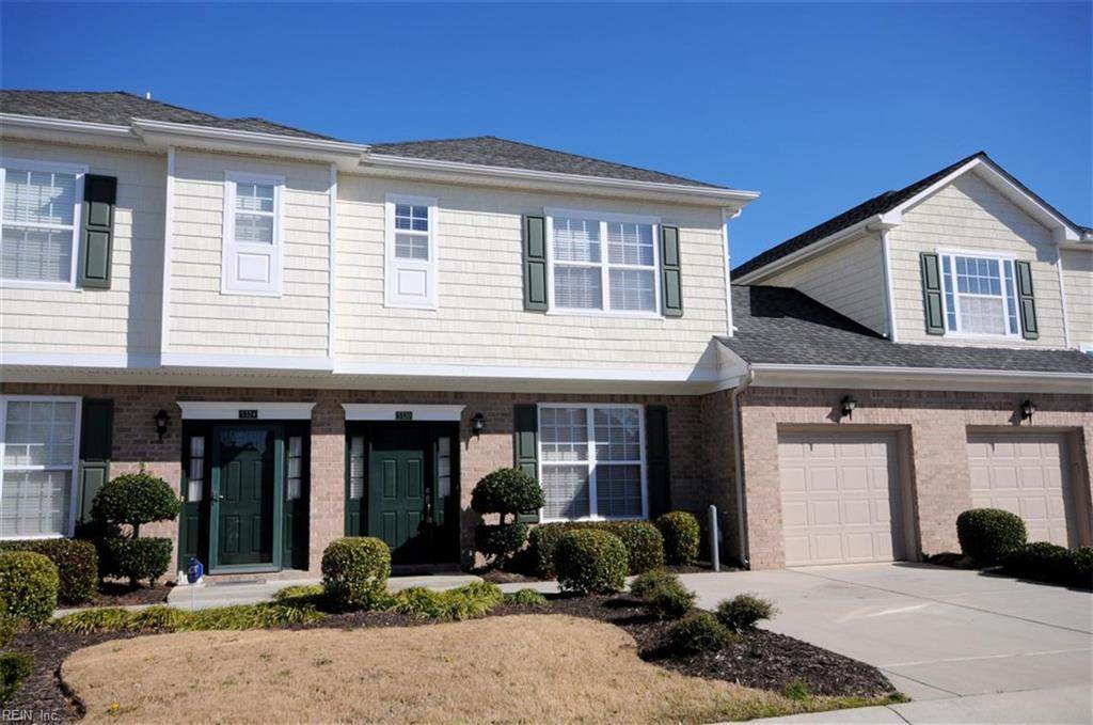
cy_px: 362
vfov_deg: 43.5
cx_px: 546
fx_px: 909
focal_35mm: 30
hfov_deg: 62.0
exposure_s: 1/250
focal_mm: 20
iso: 200
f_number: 13
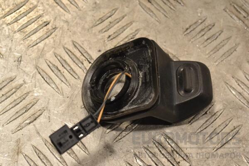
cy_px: 83
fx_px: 571
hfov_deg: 24.6
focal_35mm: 82
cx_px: 124
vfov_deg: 16.6
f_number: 10
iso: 3200
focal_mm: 55
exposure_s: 1/400
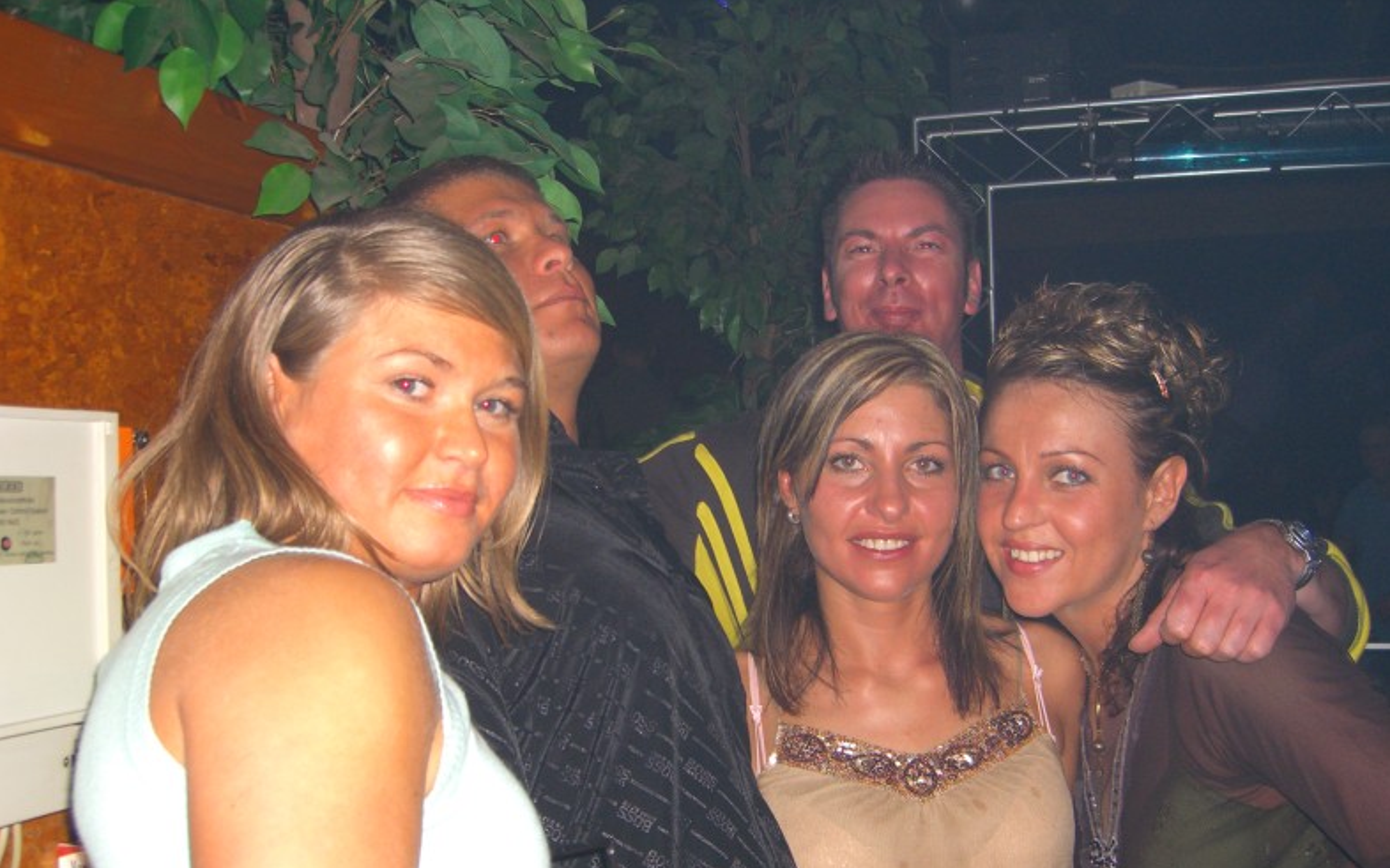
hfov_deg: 48.2
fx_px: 1553
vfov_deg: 31.1
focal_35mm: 41
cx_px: 704
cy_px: 529
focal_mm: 7.9
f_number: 2.8
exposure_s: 1/60
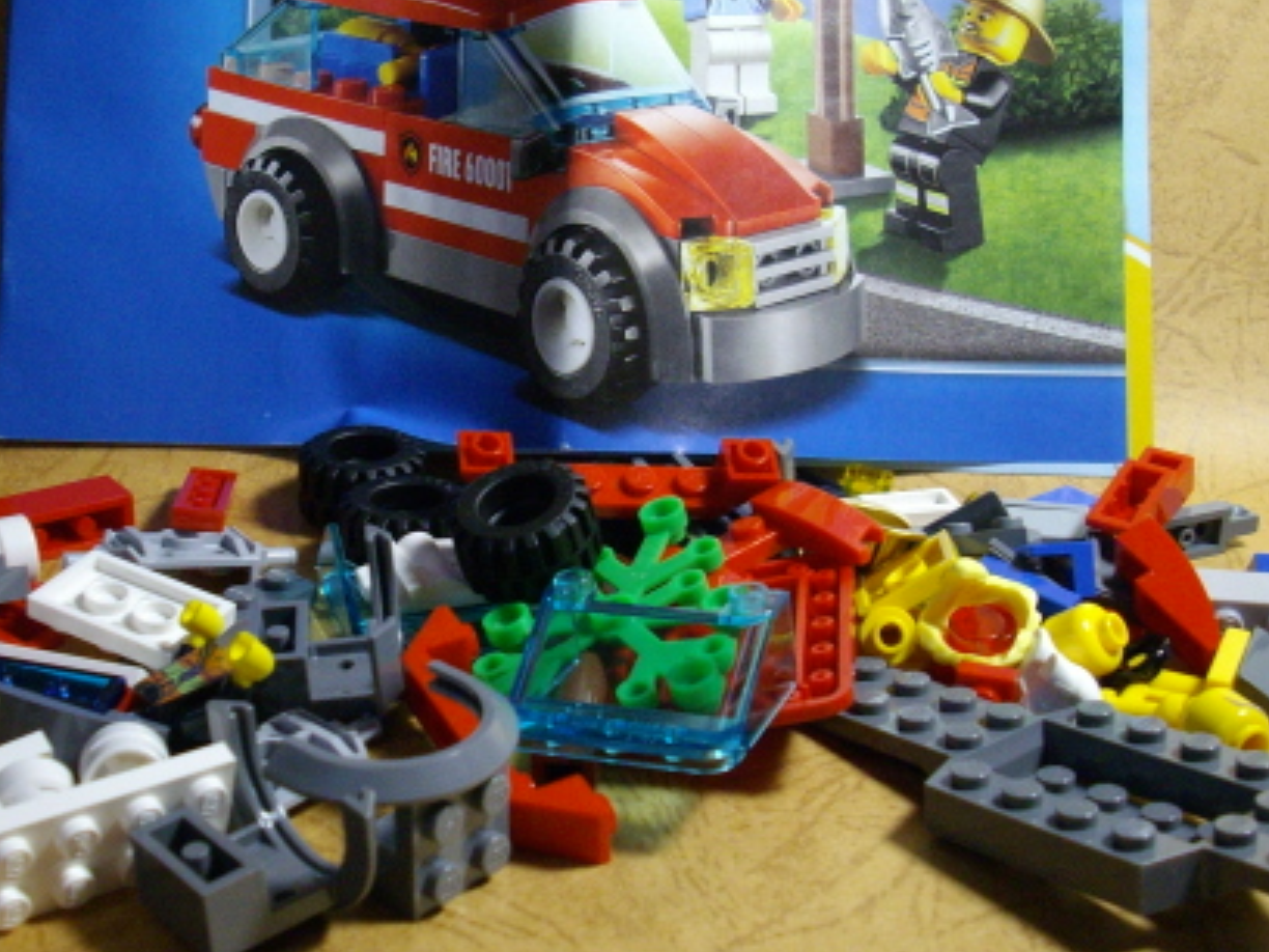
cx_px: 541
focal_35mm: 58
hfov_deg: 33.2
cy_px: 336
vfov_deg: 25.1
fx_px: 2126
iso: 258
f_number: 2.8
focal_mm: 6.2
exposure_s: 1/50
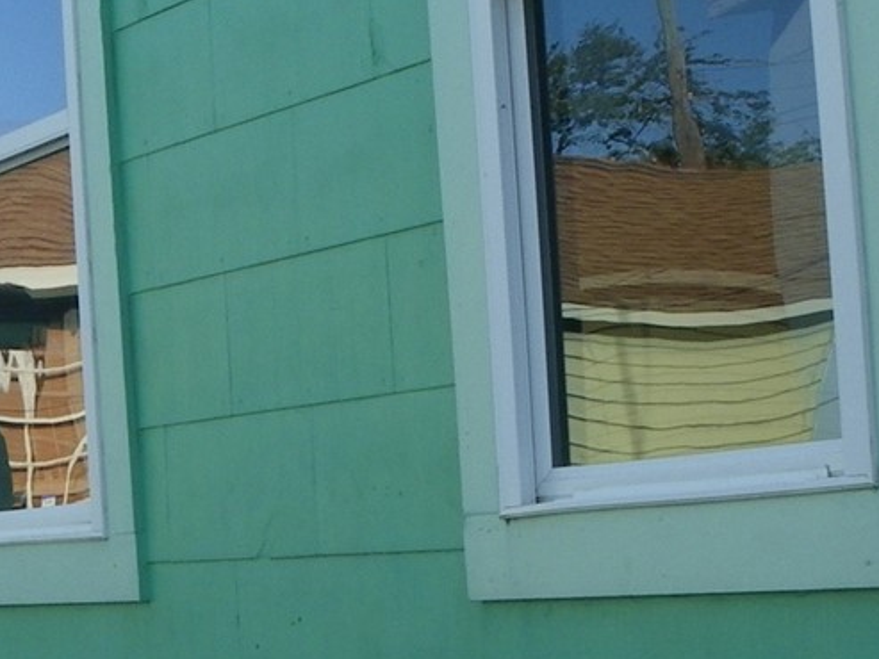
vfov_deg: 13.7
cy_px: 381
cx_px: 100
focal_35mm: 108
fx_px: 2743
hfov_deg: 17.9
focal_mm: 4.6
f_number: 7.1
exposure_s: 1/80
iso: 50
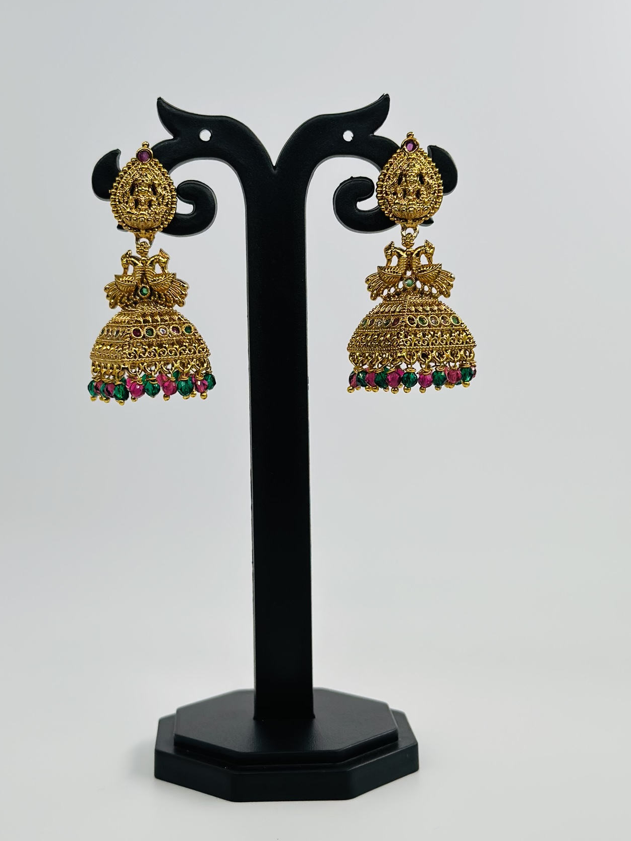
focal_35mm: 58
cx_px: 284
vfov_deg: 33.2
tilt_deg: -4.7
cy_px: 406
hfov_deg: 25.2
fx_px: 1410
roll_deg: -0.5
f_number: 1.78
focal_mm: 6.86
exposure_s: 1/1848
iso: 80
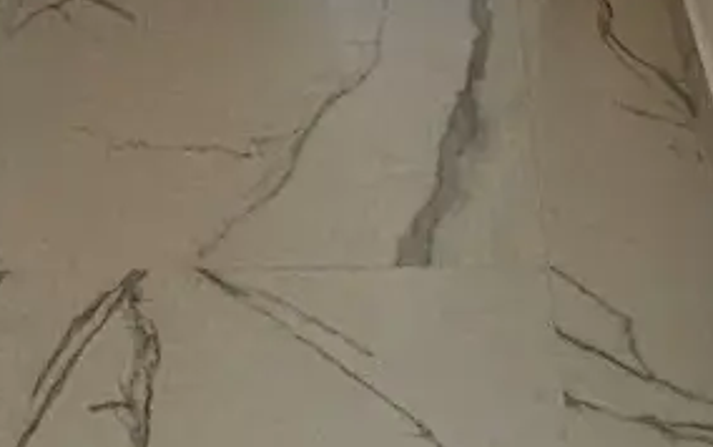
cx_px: 525
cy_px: -746
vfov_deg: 11.0
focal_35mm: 93
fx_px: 1809
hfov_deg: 22.1
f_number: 2.2
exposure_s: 1/359
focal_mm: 2.2
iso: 250
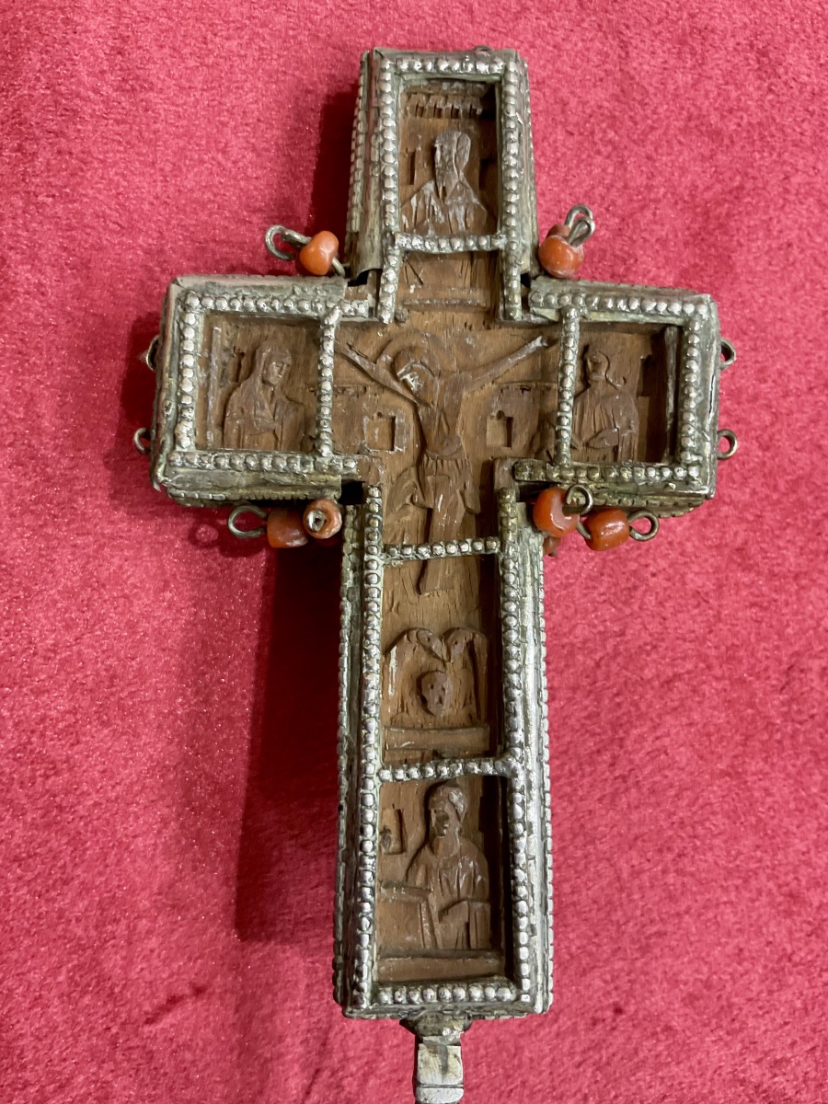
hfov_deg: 48.2
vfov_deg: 61.7
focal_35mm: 29
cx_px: 414
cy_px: 552
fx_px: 925
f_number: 1.8
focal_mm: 3
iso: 200
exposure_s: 1/50
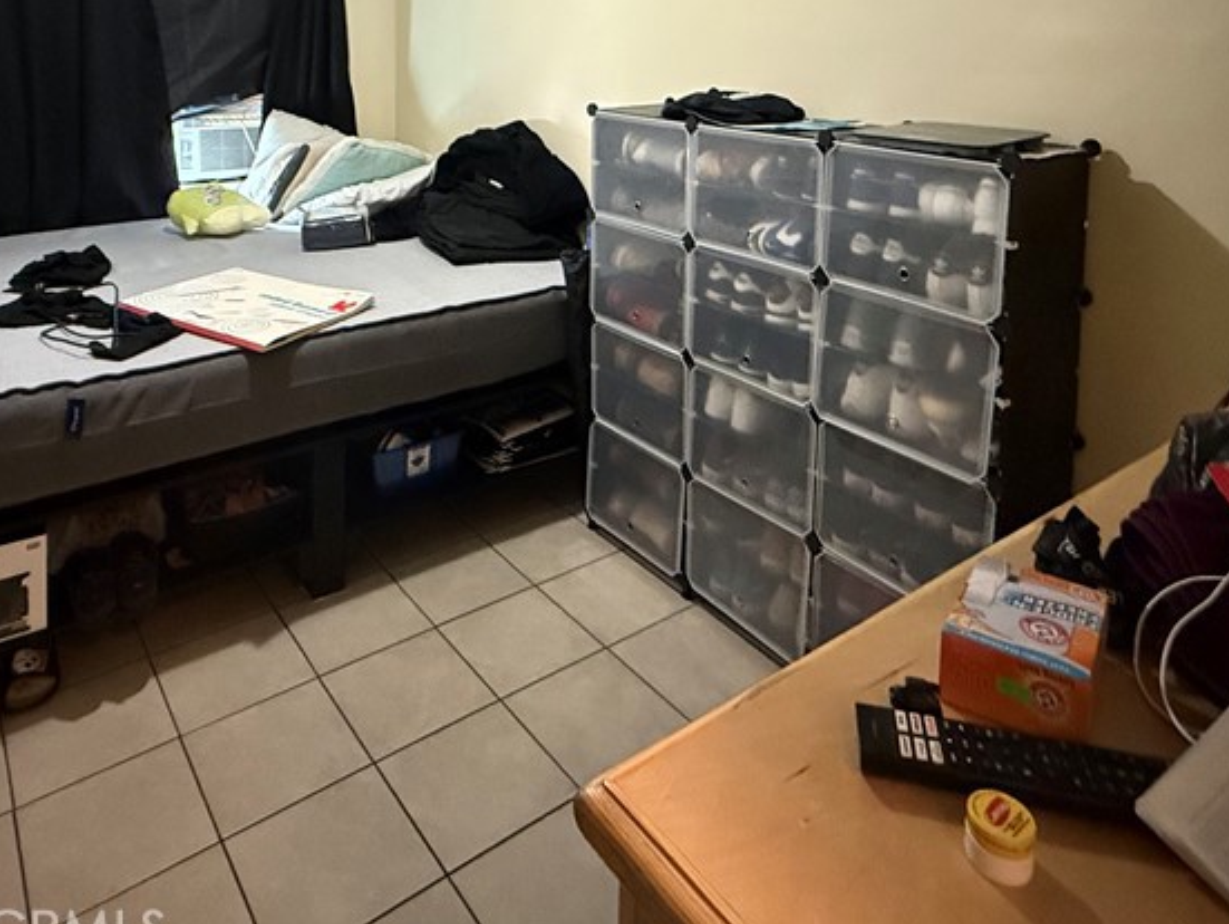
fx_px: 924
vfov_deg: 48.0
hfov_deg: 67.2
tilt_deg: -5.1
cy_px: 105
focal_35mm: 26
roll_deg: -0.4
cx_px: 564
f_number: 2.2
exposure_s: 1/60
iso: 1250
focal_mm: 2.22
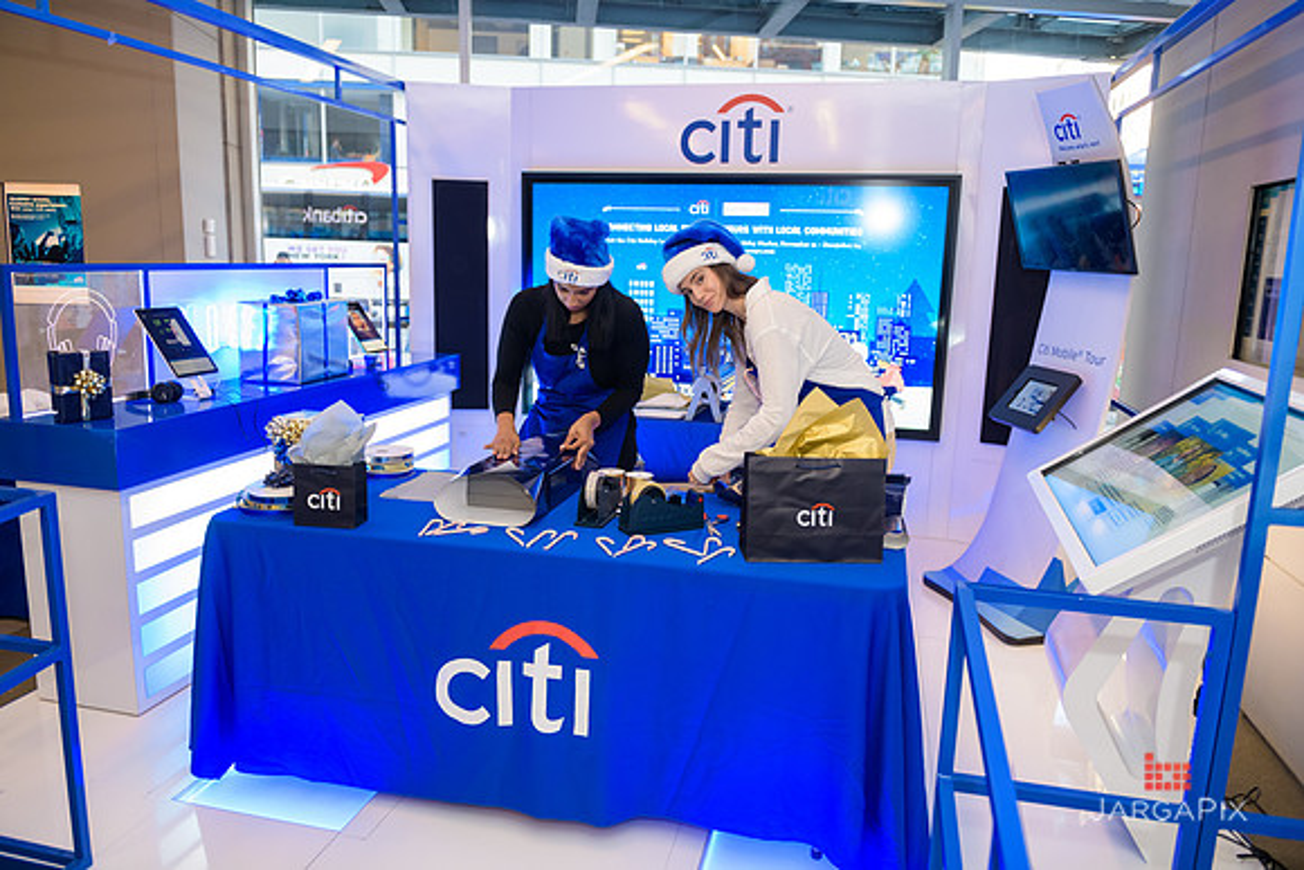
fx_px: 942
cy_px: 435
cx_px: 652
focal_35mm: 26
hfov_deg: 69.4
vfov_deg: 49.6
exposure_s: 1/125
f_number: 3.2
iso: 800
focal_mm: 26
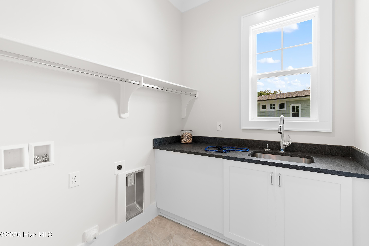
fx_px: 154
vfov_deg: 77.3
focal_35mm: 15
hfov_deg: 100.4
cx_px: 184
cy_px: 123
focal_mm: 10
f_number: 4.5
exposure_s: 1/6
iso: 100
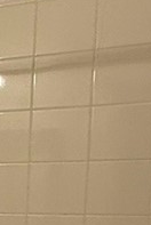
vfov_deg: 16.5
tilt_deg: -7.7
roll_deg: +0.9
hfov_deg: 9.0
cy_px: 276
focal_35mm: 118
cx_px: -329
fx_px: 740
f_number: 2.2
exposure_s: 1/120
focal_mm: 2.22
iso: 64
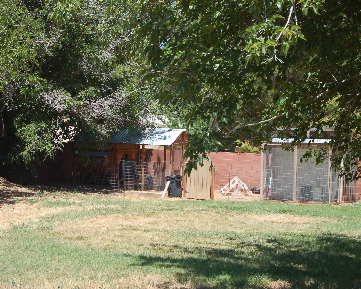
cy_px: 145
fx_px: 833
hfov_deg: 24.4
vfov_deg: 19.7
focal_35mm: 78
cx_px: 161
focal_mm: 46
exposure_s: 1/250
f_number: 8
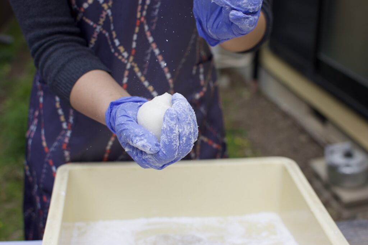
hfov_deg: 37.8
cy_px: 122
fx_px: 537
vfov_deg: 25.8
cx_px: 184
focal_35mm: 52
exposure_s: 1/800
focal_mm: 35
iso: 100
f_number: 2.8
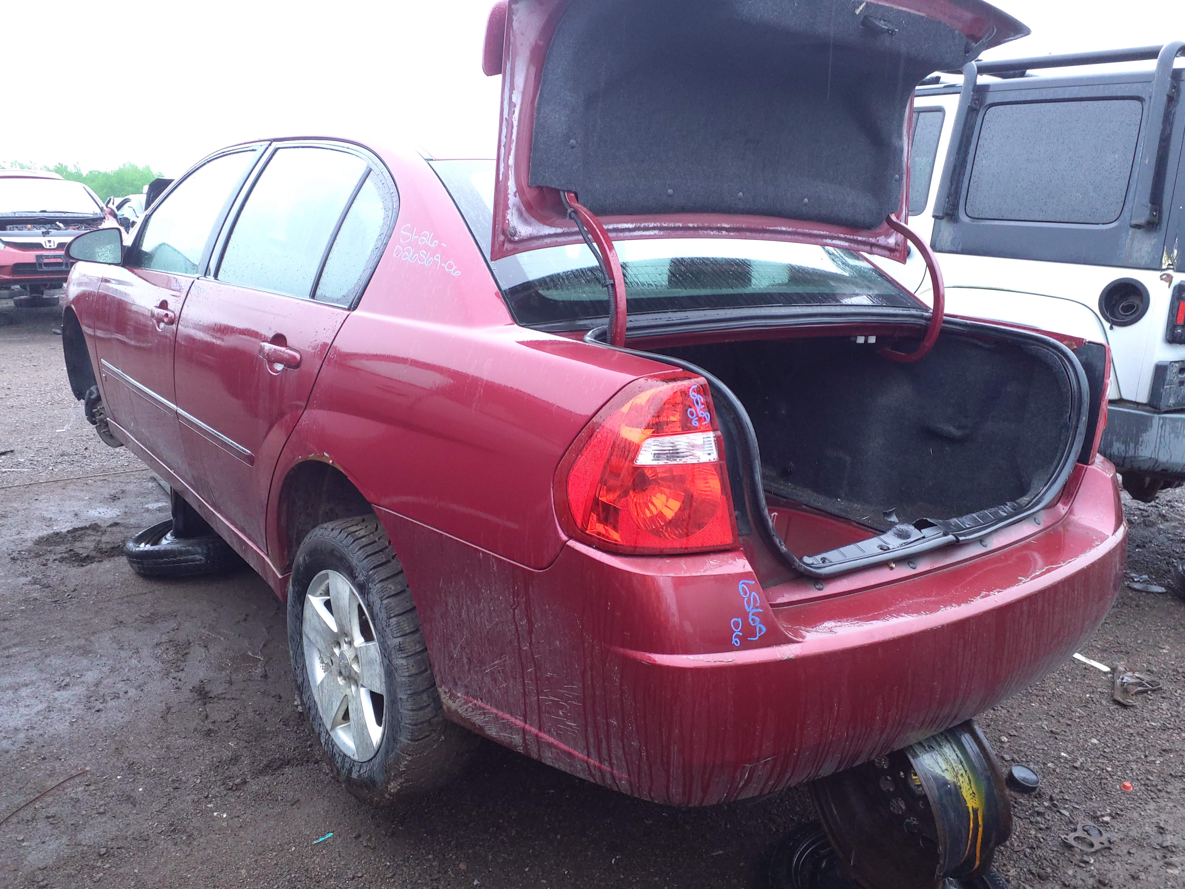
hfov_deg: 67.3
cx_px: 592
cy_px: 444
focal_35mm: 26
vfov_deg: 53.1
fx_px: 890
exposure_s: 1/60
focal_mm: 3.58
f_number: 1.9
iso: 125
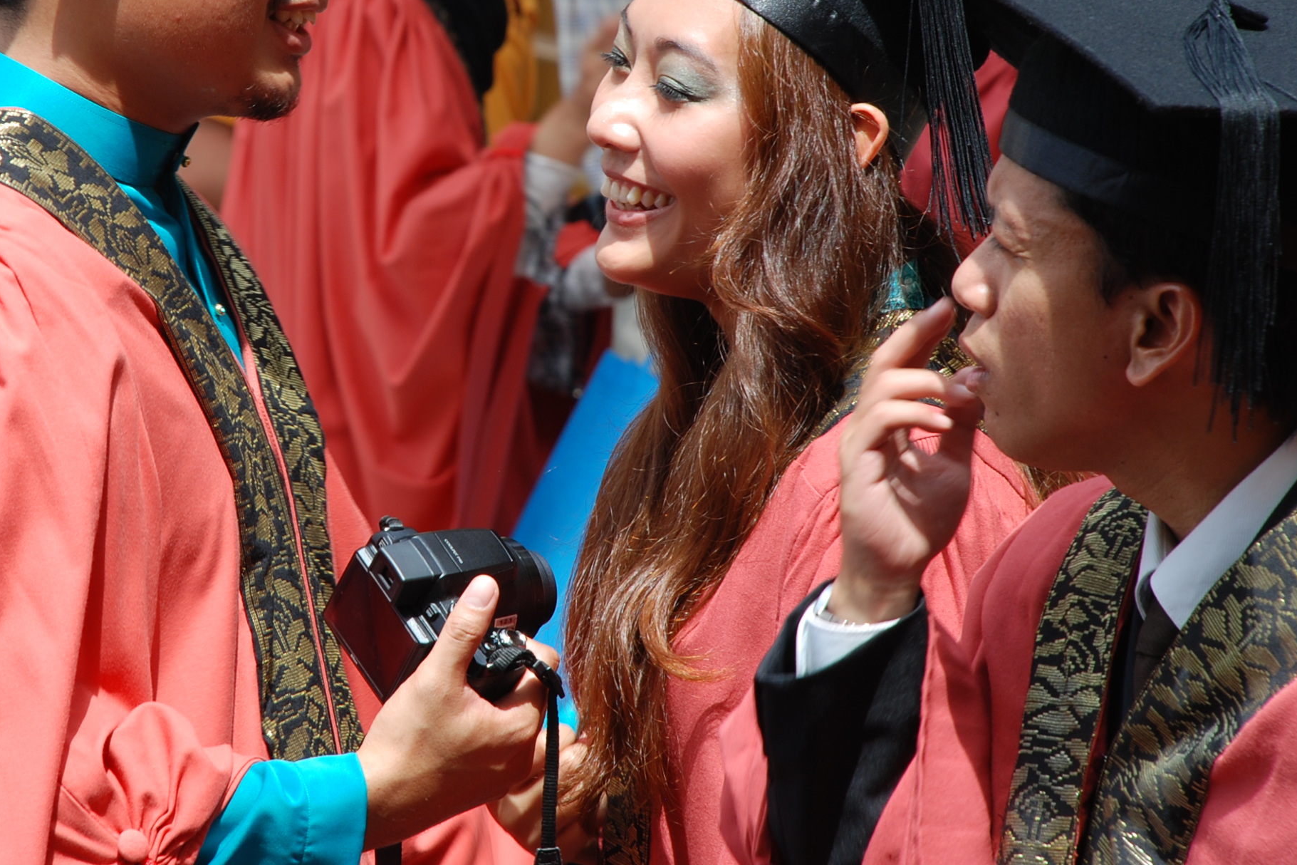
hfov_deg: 6.4
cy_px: 229
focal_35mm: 323
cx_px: 344
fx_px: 11629
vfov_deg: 4.3
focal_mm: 135
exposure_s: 1/100
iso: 125
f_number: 8
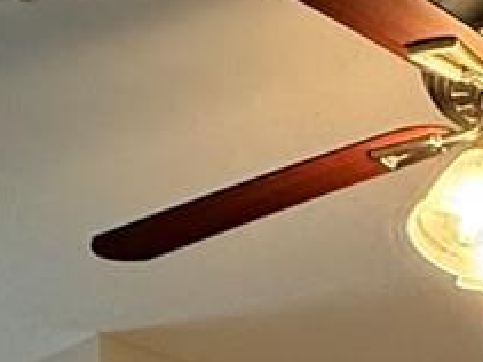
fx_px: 1478
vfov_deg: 10.7
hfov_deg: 18.4
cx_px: 389
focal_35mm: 106
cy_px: 1010
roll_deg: +0.8
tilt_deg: -4.6
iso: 400
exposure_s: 1/120
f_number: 2.2
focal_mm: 2.22
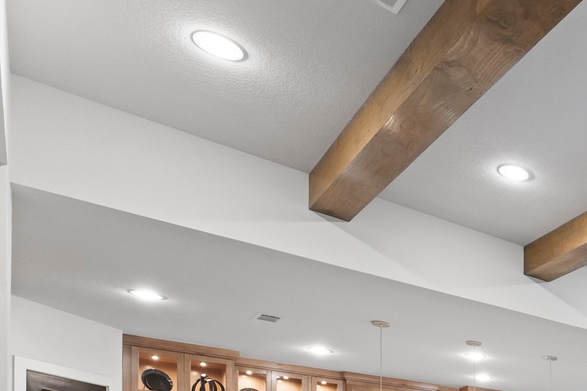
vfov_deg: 28.3
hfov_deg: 34.5
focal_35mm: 38
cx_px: 774
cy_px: 518
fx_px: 619
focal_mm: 14
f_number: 9
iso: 1250
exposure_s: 1/8
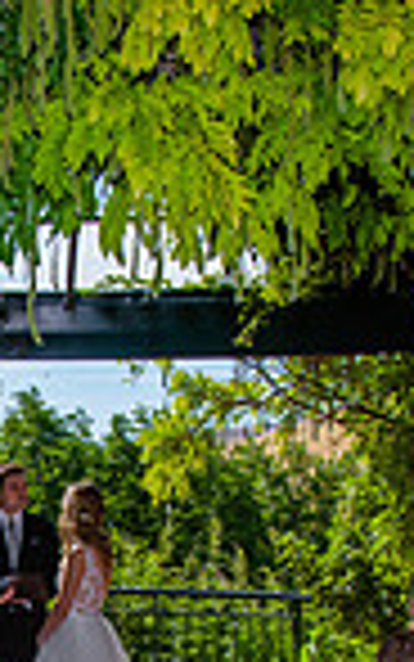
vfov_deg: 20.5
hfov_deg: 13.1
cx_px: -54
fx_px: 1767
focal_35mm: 98
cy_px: 664
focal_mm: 24
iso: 200
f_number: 8
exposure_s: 1/200
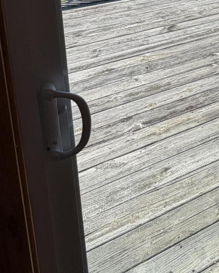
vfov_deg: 35.1
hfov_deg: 33.6
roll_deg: +0.3
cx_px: 200
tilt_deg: -11.1
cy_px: -51
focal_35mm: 42
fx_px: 340
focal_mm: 2.22
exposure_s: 1/770
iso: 40
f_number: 2.2
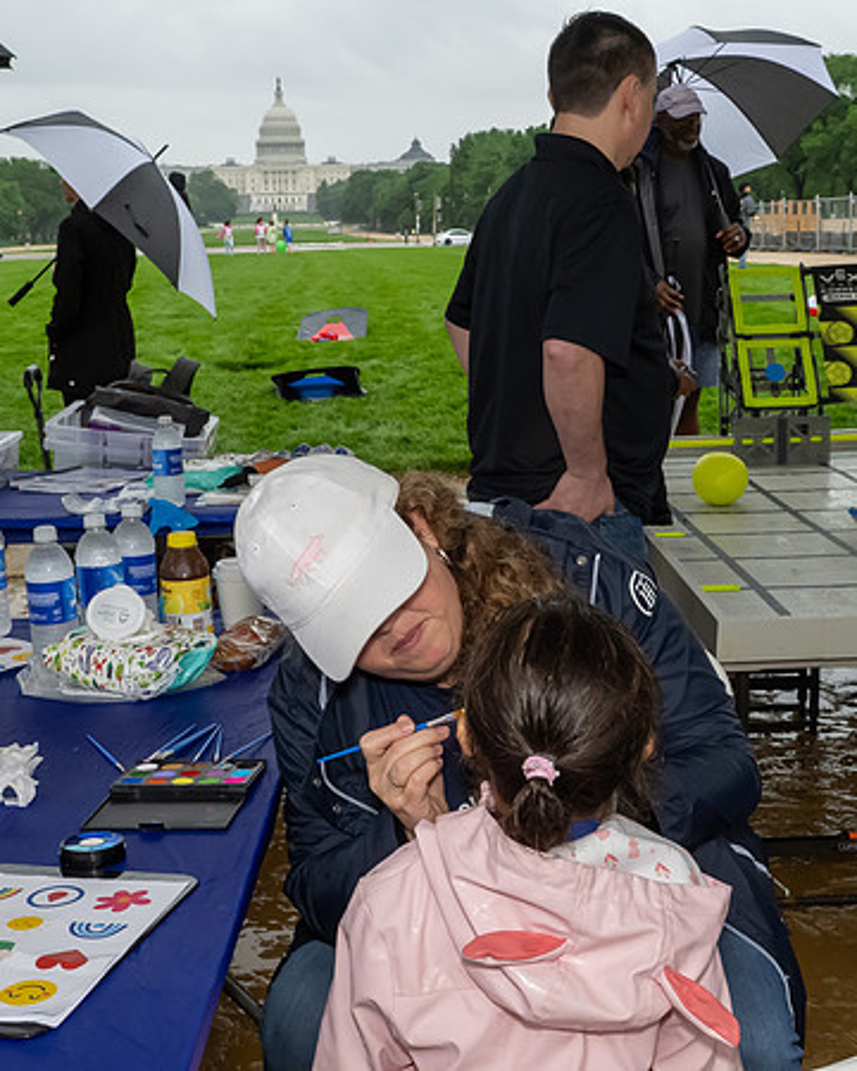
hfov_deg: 30.4
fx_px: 1577
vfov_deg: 37.5
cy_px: 515
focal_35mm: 50
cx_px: 451
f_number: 10
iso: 2200
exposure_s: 1/250
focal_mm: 23
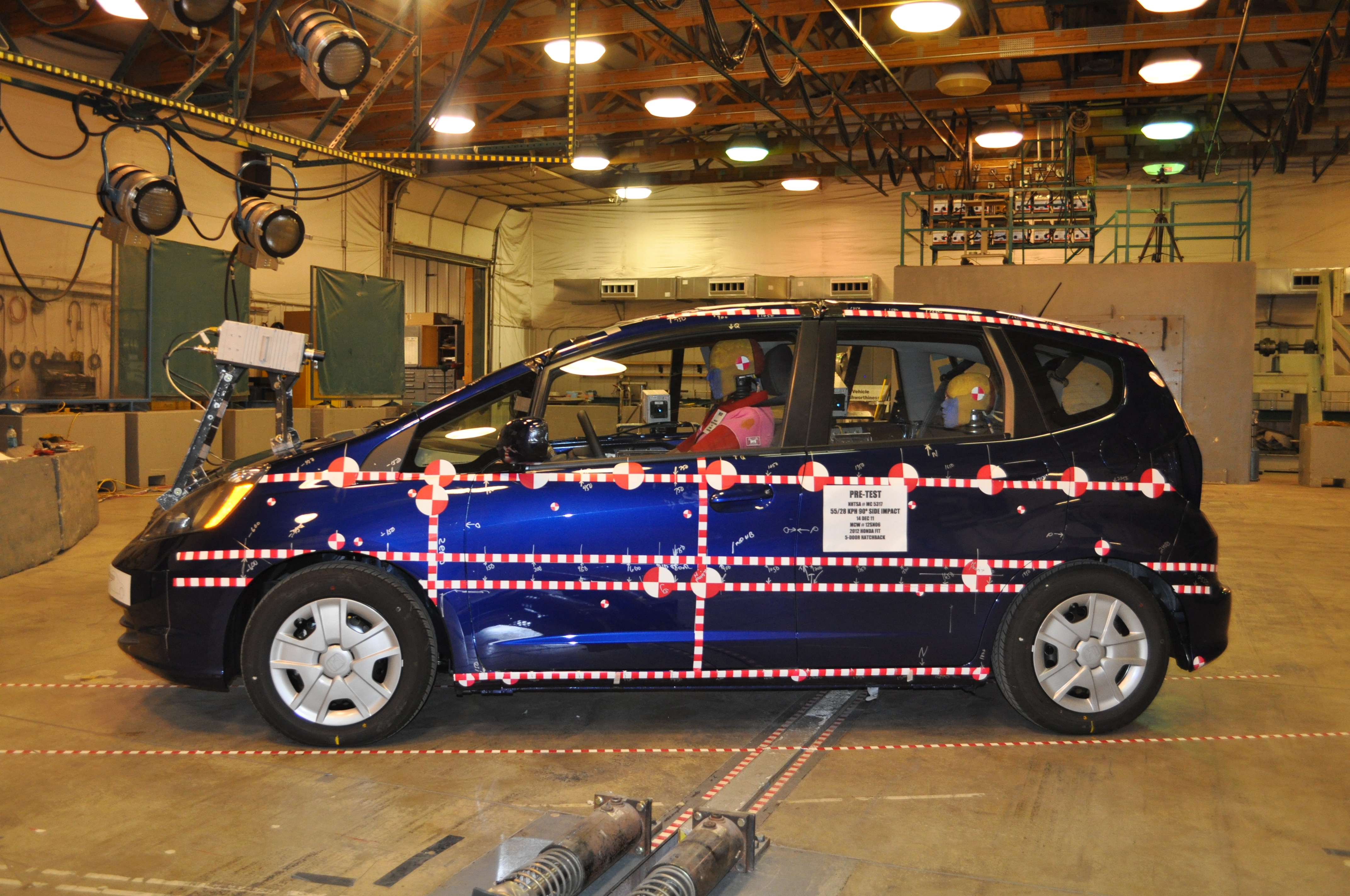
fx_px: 1236
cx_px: 675
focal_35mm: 33
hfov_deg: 57.3
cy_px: 448
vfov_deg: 39.9
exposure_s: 1/80
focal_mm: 22
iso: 800
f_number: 3.8
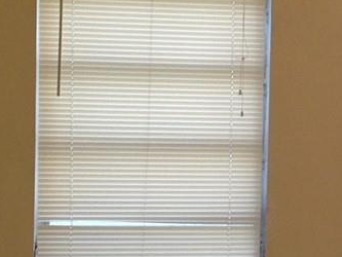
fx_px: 1660
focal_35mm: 168
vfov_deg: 8.8
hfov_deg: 11.4
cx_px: 484
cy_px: 153
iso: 64
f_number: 2.4
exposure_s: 1/24
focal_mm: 4.28
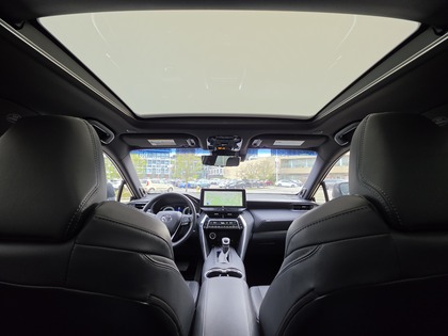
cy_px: 168
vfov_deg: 89.9
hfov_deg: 106.2
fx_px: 168
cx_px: 224
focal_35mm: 13
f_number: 1.9
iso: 100
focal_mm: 2.2
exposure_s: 1/120
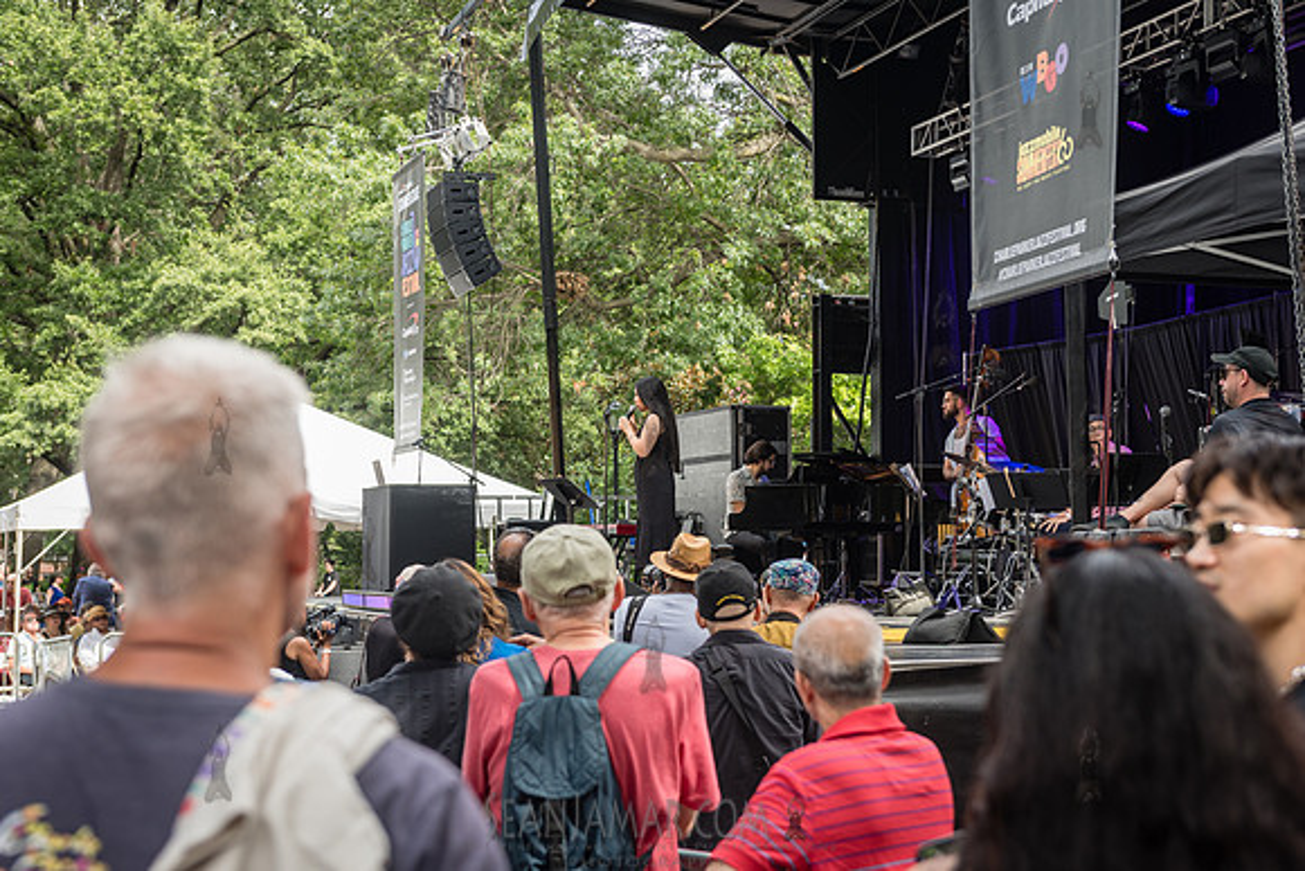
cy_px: 436
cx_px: 652
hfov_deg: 35.8
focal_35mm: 56
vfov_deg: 24.3
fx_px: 2021
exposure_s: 1/250
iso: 200
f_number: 4
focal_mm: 55
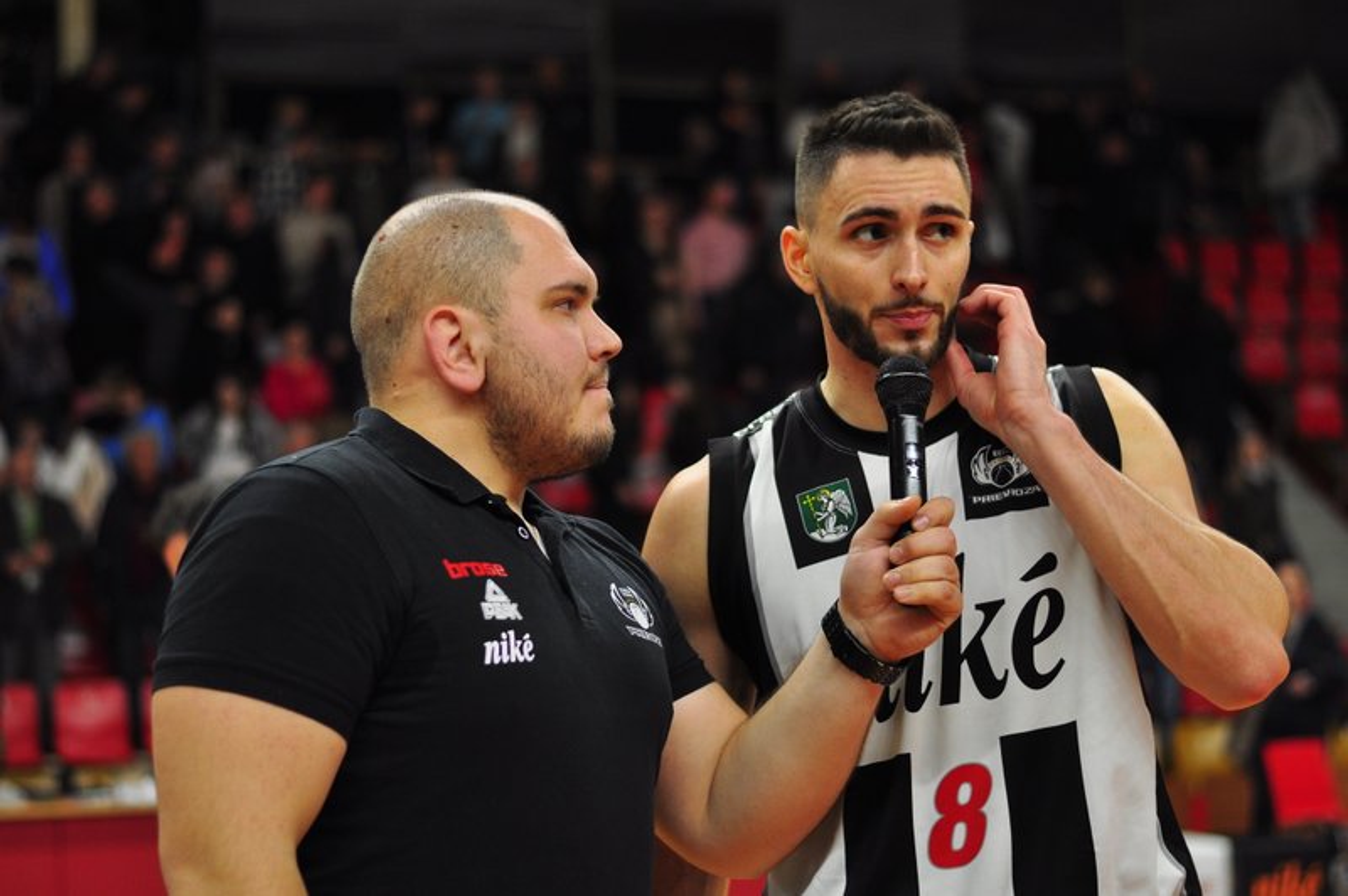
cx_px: 674
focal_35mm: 75
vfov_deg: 18.2
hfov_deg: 27.0
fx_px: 2806
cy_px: 448
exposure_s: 1/400
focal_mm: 50
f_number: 1.8
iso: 500
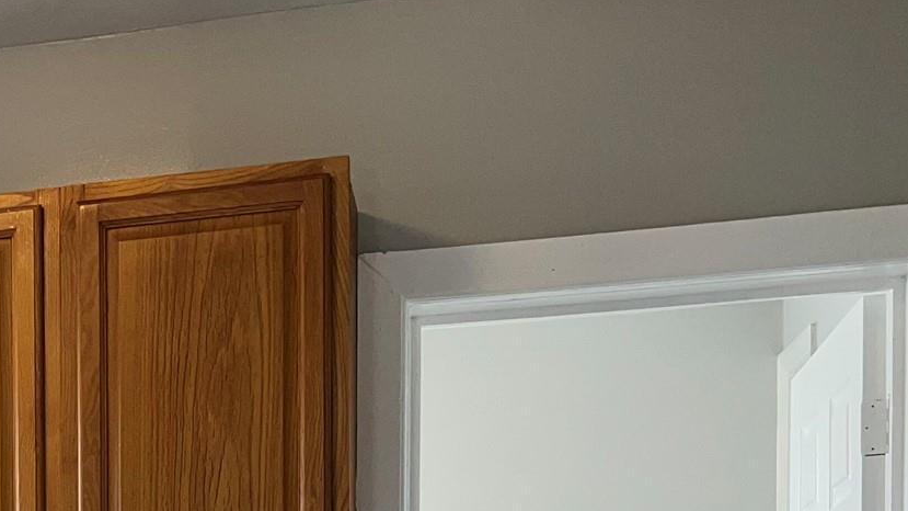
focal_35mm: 70
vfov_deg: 15.6
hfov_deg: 27.5
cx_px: -101
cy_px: 802
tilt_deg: -2.5
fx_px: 1685
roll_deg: +1.3
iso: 32
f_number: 1.5
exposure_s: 1/174
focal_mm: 5.7
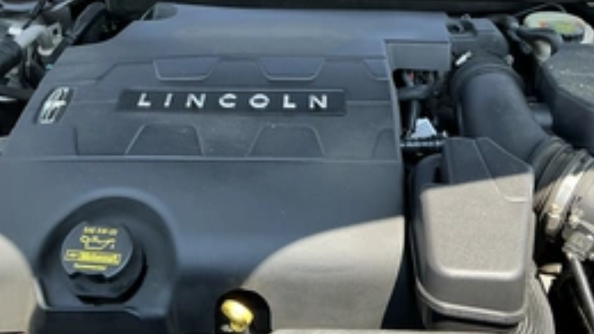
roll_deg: -2.4
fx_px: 740
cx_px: 322
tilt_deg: -21.3
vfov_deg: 24.9
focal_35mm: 47
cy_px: 59
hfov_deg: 43.7
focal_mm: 3
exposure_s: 1/143
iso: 20
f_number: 1.8
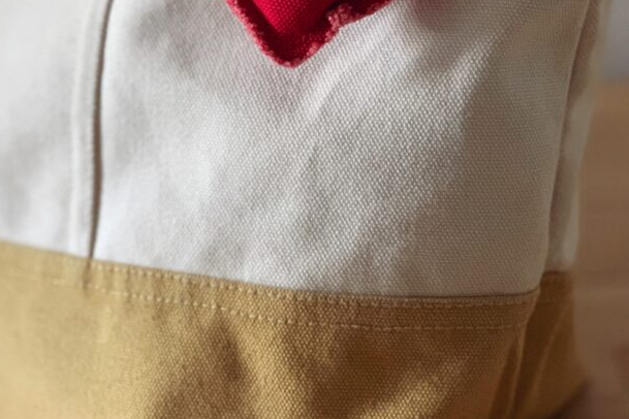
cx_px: 241
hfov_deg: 22.3
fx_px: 1590
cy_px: 10
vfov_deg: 14.8
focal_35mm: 91
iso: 500
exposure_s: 1/40
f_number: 2.4
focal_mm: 6
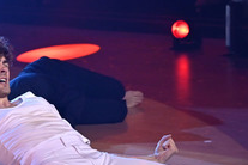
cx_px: -5
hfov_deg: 9.4
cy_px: 158
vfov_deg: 6.3
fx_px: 1502
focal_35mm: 218
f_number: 4
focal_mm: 100
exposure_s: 1/640
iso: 1250
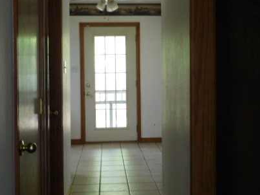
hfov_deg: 33.8
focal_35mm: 57
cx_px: 140
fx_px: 428
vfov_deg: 25.6
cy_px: 79
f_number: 3.5
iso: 400
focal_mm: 6.3
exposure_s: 1/25
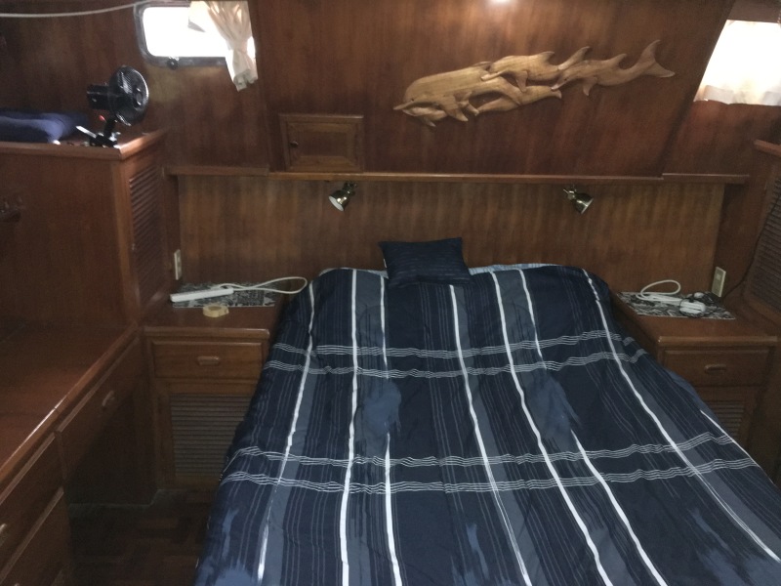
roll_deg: -1.2
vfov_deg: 48.2
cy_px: 293
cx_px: 390
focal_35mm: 29
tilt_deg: -19.7
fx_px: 654
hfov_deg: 61.7
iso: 400
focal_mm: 4.15
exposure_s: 1/16
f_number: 2.2
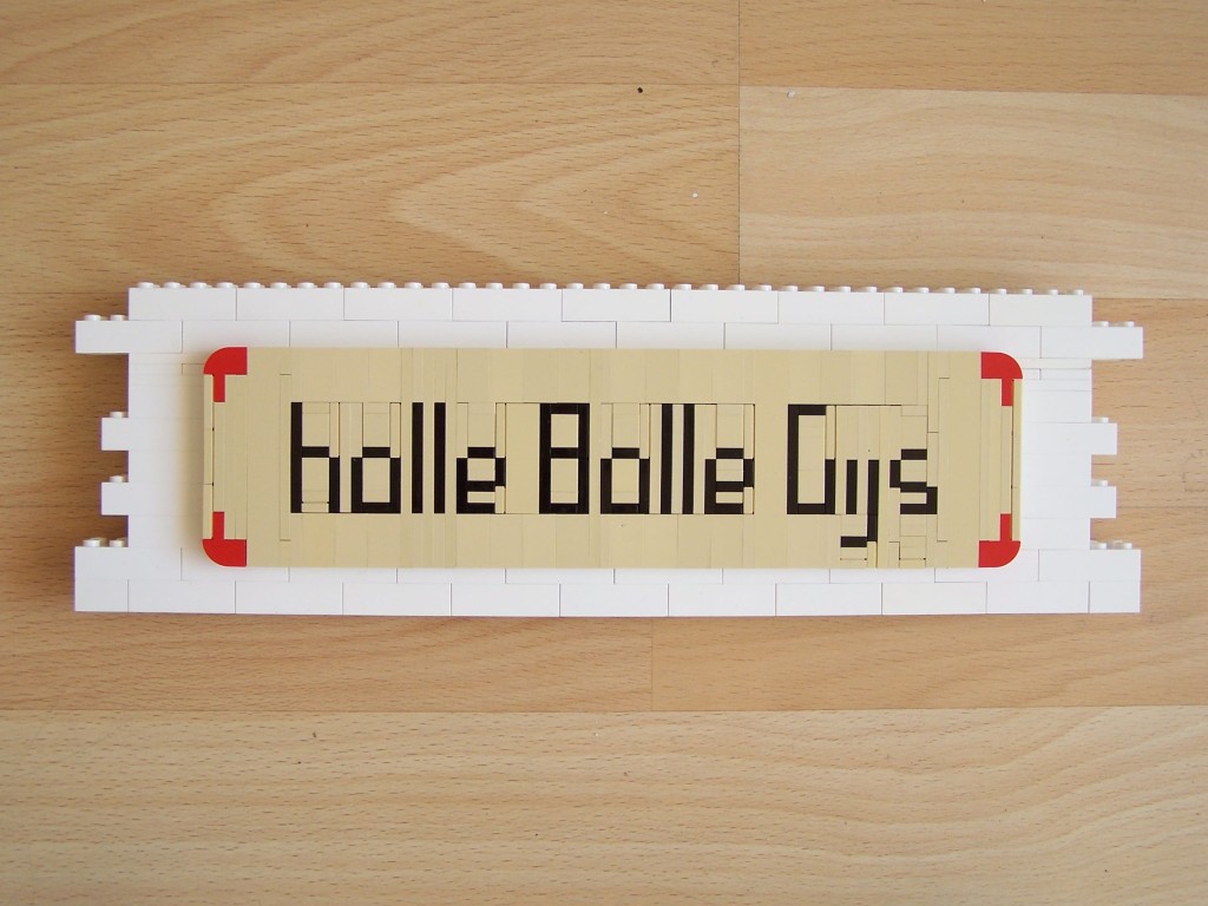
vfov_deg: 33.6
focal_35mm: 43
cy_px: 453
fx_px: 1501
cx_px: 604
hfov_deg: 43.9
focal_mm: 7.1
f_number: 2.9
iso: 80
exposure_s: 1/45
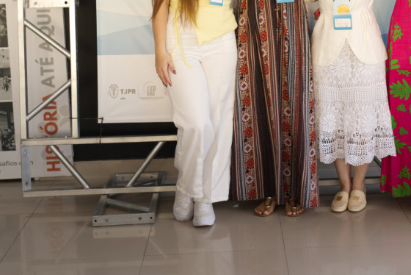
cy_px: 8
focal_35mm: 75
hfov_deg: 26.6
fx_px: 857
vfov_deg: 17.8
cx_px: 309
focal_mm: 35
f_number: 4
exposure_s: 1/100
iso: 320
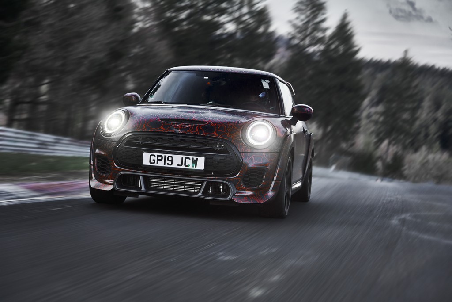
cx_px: 226
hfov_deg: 30.5
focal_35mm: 66
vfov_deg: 20.6
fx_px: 829
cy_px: 151
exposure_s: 1/160
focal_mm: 66
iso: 400
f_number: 4
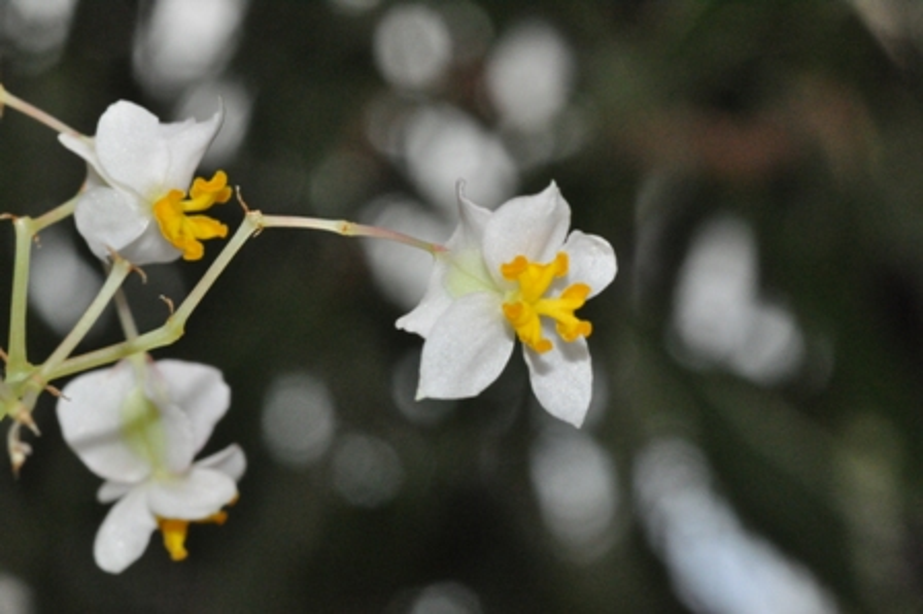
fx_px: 3459
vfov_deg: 10.1
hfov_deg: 15.2
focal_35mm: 135
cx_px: 462
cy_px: 307
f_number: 40
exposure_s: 1/200
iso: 3200
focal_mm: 90
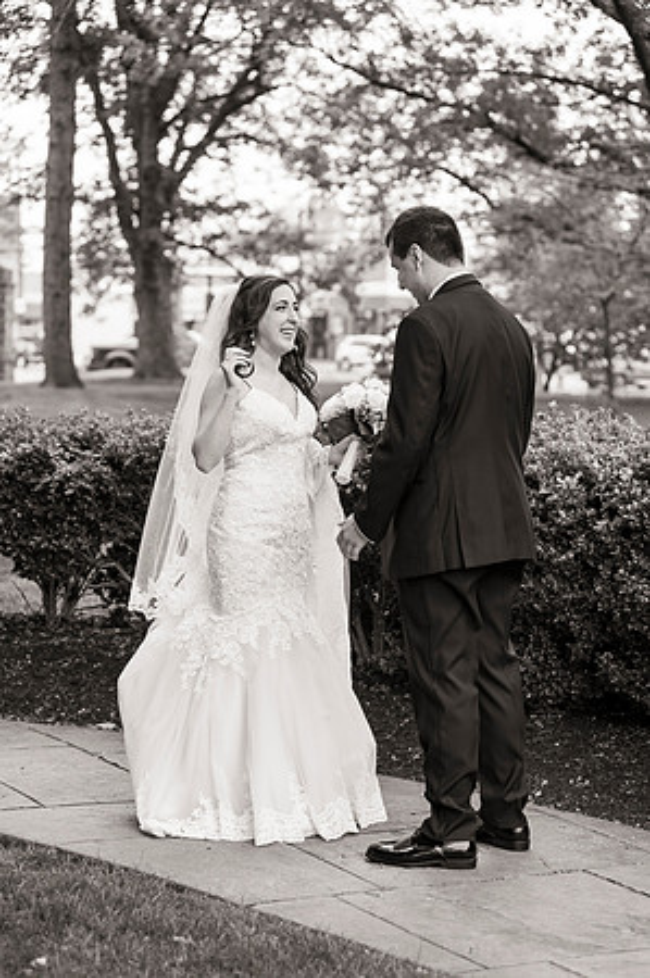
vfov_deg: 25.4
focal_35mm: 80
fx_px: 2172
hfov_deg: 17.0
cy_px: 489
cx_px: 325
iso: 200
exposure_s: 1/320
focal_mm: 80
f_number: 3.5
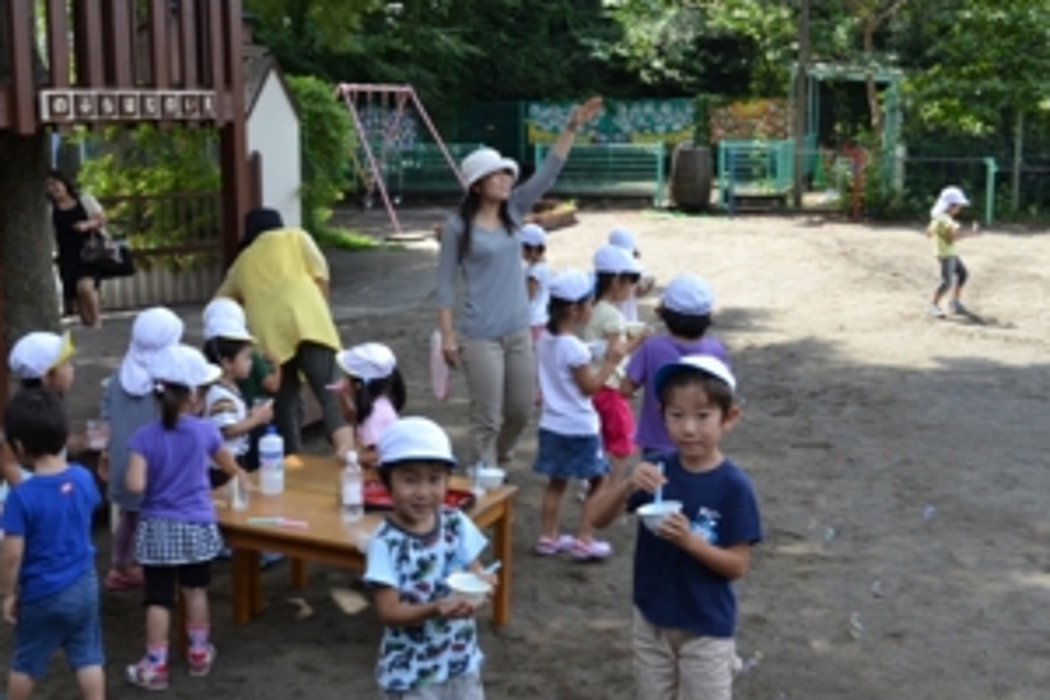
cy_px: 313
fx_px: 1283
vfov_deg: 30.5
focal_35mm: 44
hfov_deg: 44.3
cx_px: 438
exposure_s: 1/125
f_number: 5.6
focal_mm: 22
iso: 125
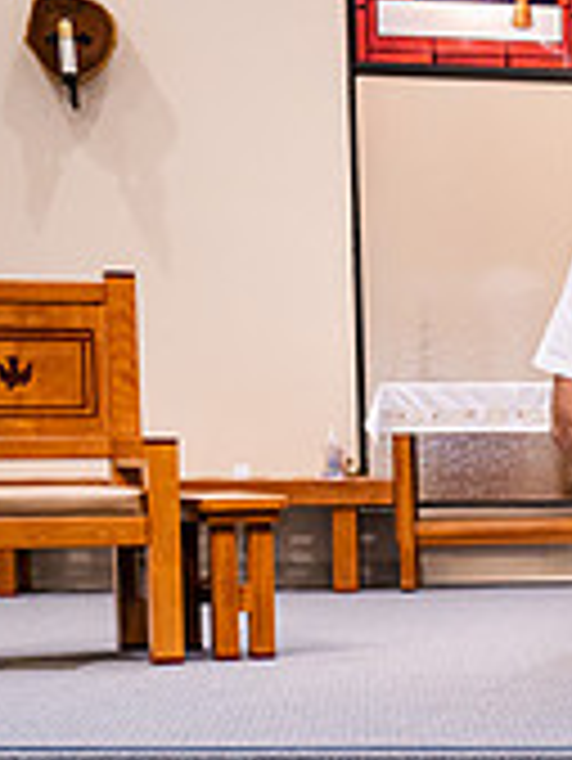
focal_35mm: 112
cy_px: 650
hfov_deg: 11.9
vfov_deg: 17.4
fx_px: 2464
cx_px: 1130
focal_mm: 34
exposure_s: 1/320
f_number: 3.5
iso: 2000
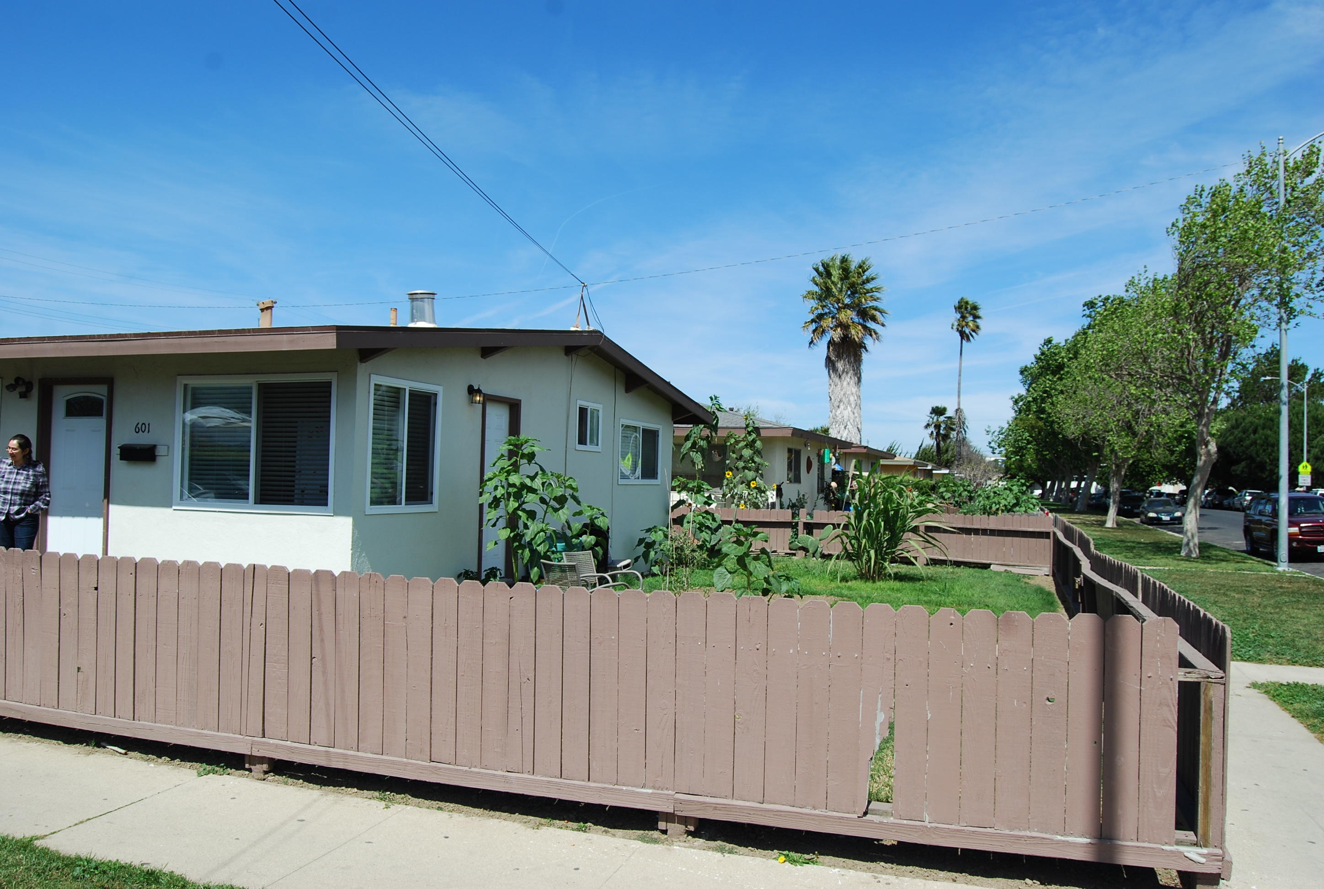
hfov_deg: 67.3
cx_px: 662
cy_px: 444
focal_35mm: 27
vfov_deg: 48.1
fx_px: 995
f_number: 8
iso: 100
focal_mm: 18
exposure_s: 1/250
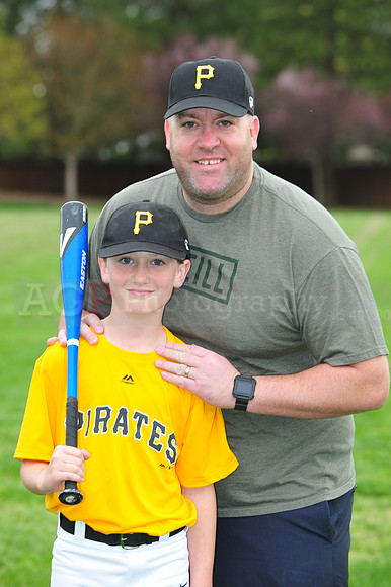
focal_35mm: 155
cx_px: 196
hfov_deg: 8.8
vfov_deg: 13.3
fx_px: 2528
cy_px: 294
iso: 400
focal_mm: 155
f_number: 7.1
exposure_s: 1/200
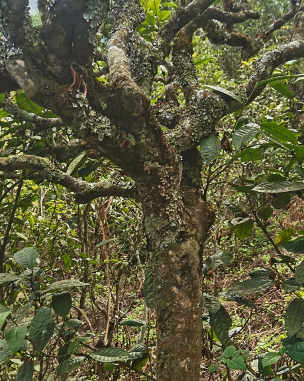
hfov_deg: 30.7
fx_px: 551
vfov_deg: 38.0
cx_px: 195
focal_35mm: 49
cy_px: 172
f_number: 1.9
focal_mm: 4.94
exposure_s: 1/170
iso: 50
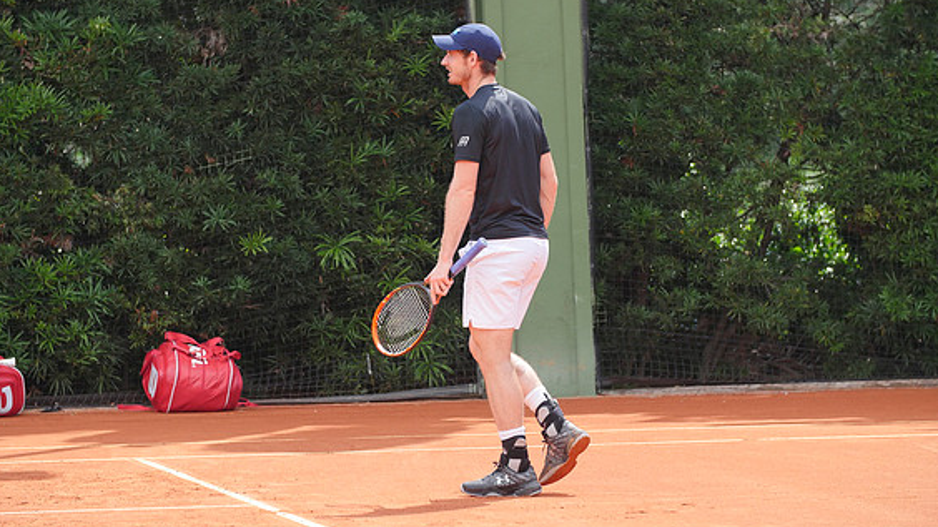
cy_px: 232
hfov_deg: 7.5
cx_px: 461
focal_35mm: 287
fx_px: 7137
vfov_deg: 4.2
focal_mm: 128
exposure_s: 1/1600
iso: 400
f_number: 3.2
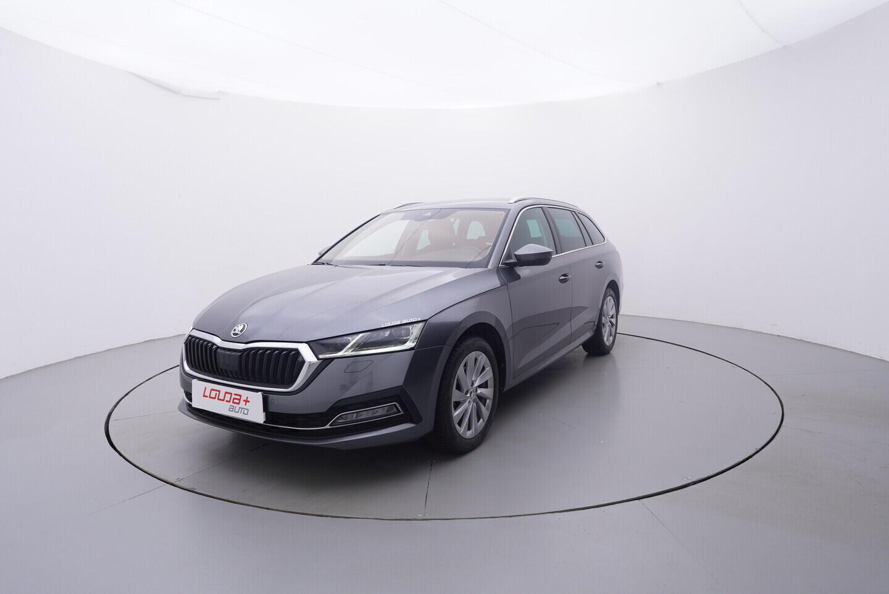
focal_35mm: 22
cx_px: 444
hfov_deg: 77.3
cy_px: 297
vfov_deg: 56.2
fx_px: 556
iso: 200
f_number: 5
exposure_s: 1/80
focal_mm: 15
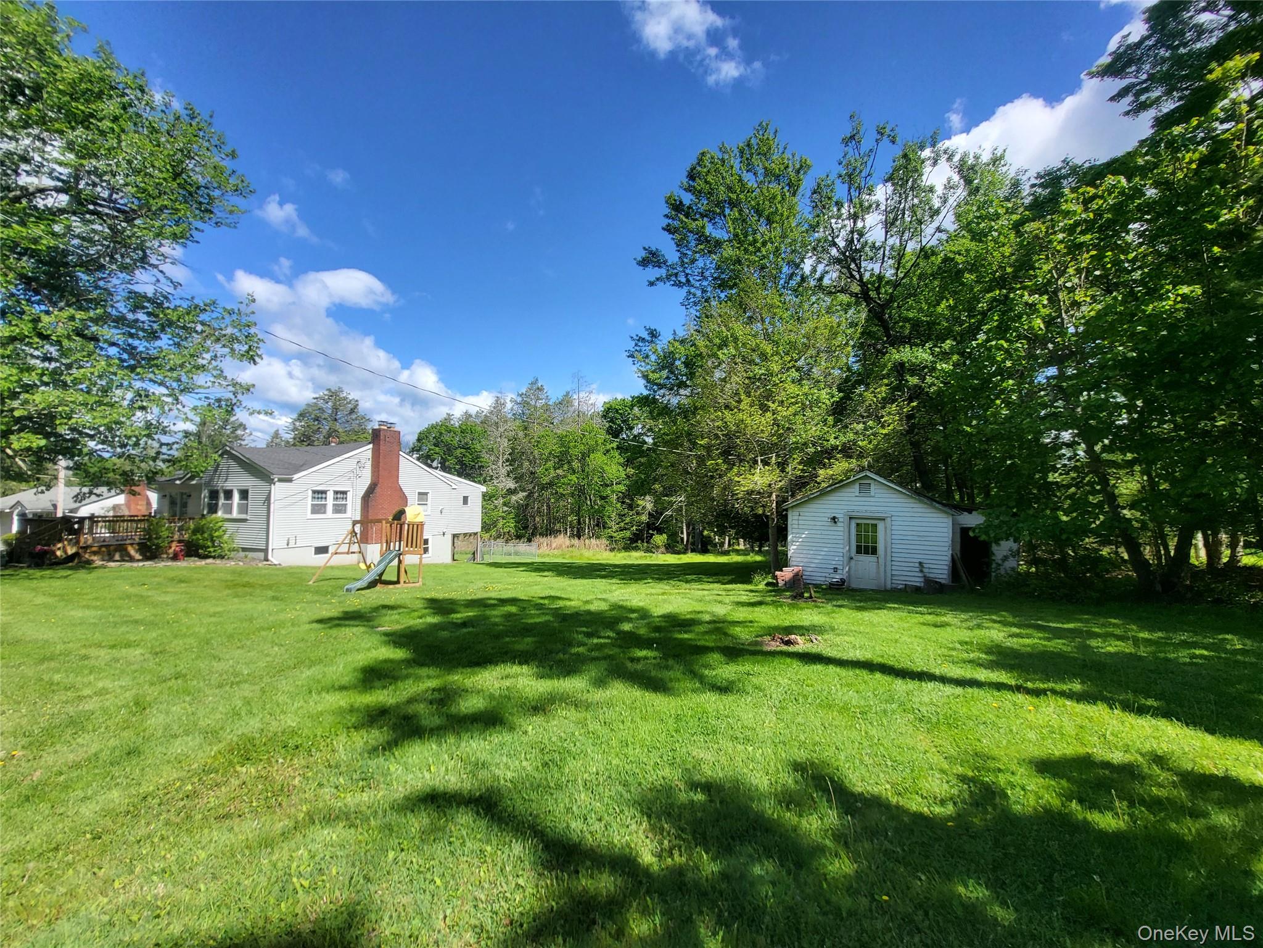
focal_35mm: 13
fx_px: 474
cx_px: 632
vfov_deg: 89.9
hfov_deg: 106.2
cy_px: 474
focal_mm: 1.74
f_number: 2.2
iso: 32
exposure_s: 1/666
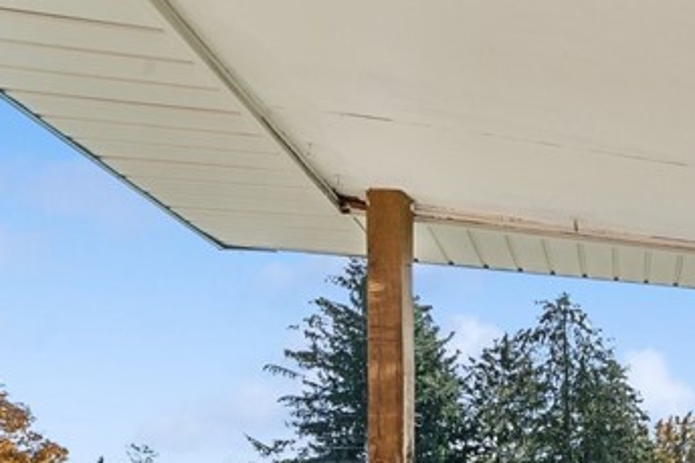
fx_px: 791
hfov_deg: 32.5
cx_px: 946
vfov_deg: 29.2
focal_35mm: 41
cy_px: 519
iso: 50
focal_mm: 13
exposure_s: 1/30
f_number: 11
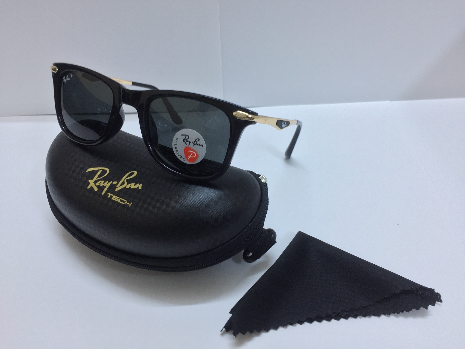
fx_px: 390
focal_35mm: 29
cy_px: 174
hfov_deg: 61.7
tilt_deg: -38.9
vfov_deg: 48.2
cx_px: 232
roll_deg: +0.6
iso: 64
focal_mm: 4.15
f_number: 2.2
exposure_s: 1/30
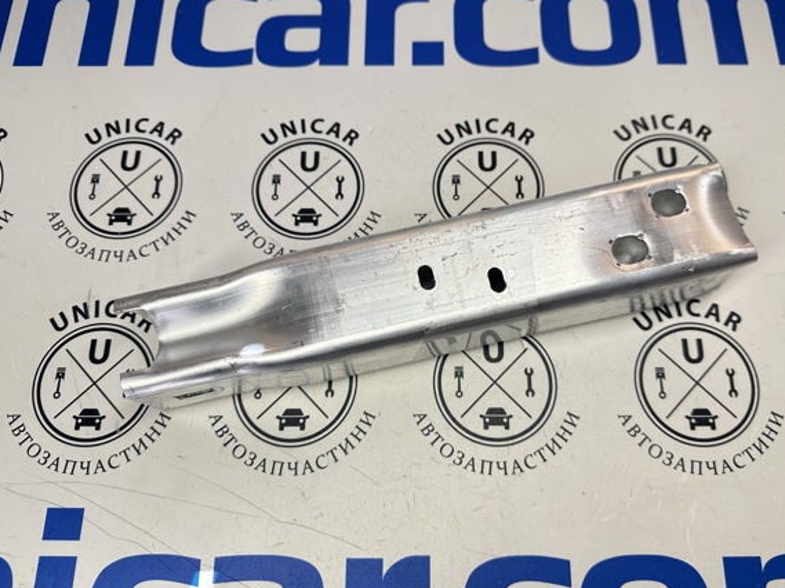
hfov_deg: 65.2
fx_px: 612
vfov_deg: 51.3
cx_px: 428
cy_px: 275
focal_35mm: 27
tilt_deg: -70.6
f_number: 1.78
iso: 125
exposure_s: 1/121
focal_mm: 6.86
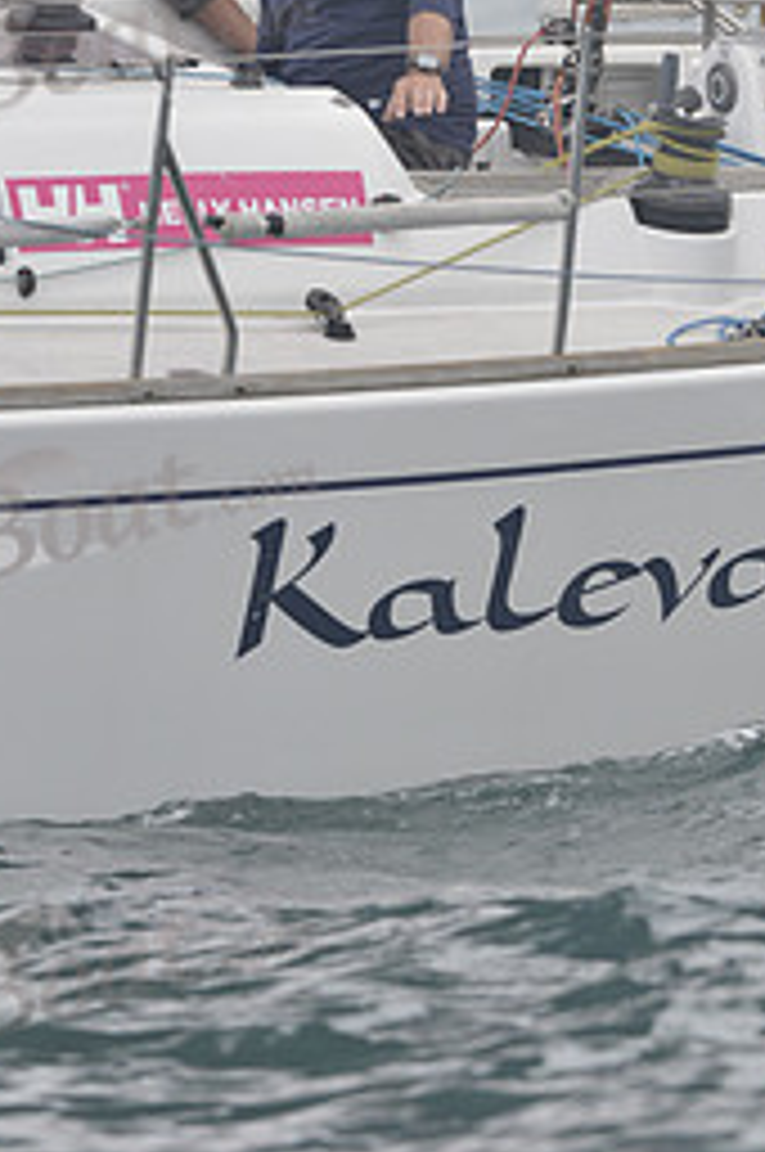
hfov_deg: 1.5
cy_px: 248
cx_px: 551
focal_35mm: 908
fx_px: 29019
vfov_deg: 2.3
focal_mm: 400
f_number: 7.1
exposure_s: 1/1000
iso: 280
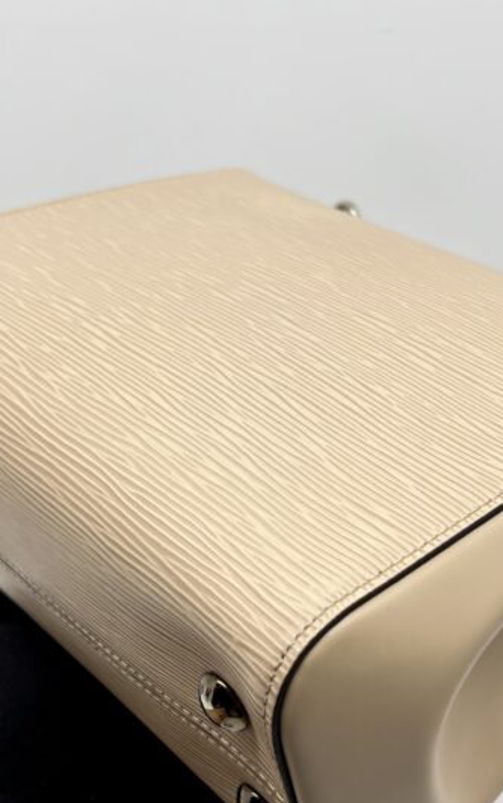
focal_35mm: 53
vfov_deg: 38.0
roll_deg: -0.9
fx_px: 1161
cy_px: 498
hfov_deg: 24.4
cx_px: 278
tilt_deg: -23.3
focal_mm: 5.7
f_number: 1.5
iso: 32
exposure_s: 1/131
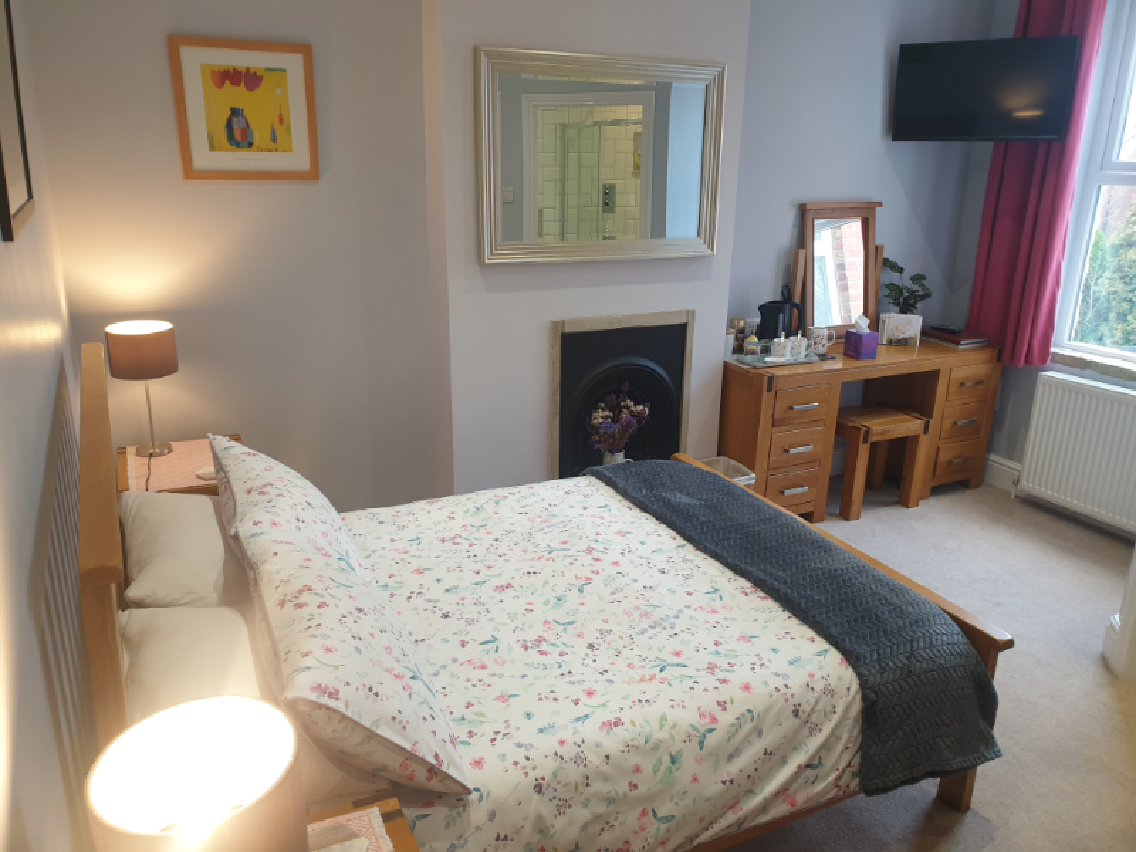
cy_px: 426
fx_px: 853
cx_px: 568
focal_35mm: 26
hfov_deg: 67.3
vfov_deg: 53.1
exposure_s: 1/50
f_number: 2.4
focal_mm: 4.3
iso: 125
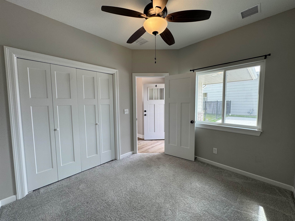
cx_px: 148
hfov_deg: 102.1
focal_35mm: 14
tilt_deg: -5.2
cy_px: 110
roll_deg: -0.2
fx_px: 119
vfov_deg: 85.7
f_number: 2.2
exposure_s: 1/120
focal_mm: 2.22
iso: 64
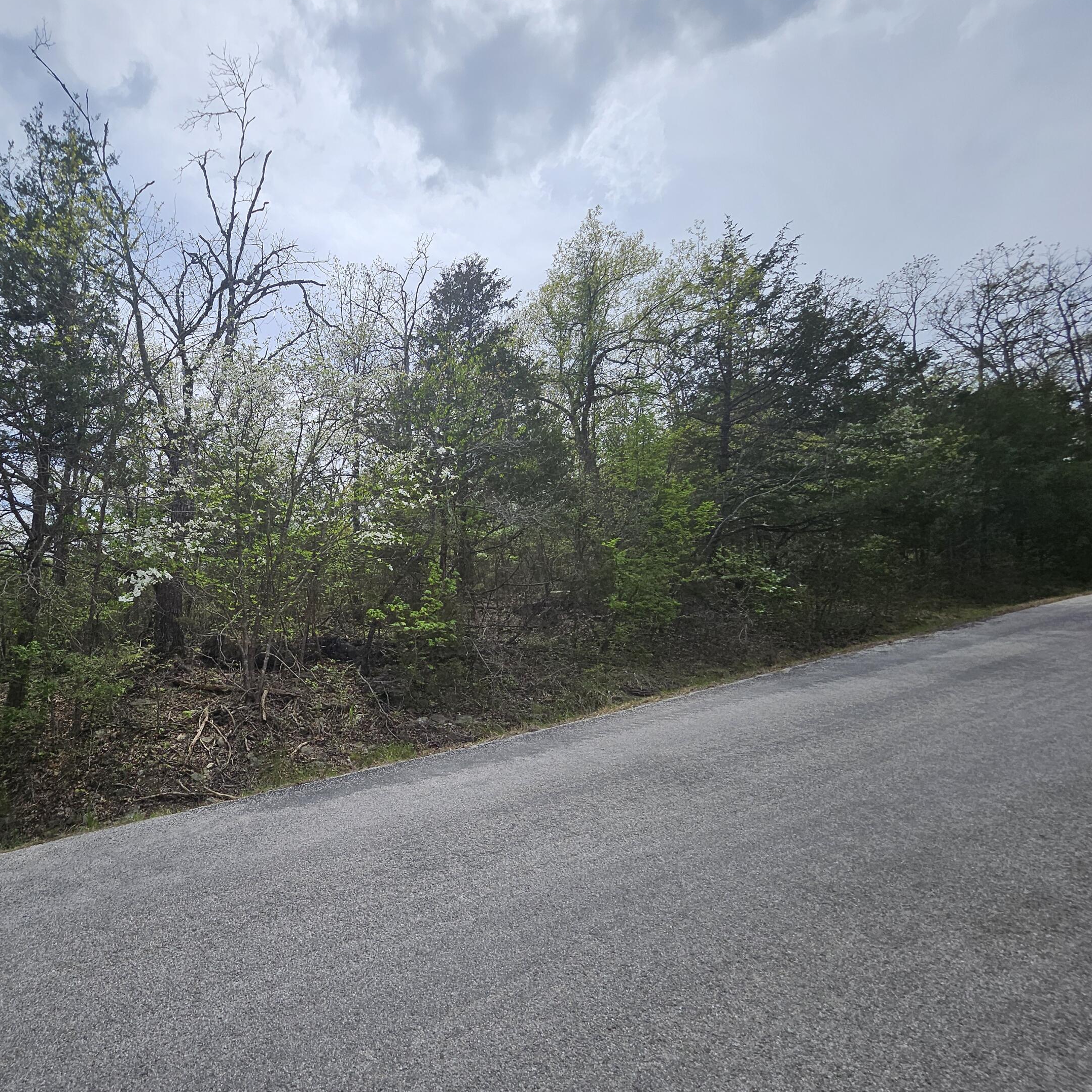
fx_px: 571
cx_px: 346
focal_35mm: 16
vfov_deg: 87.4
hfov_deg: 83.8
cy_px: 555
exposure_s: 1/1953
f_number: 2.2
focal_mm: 1.74
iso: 32
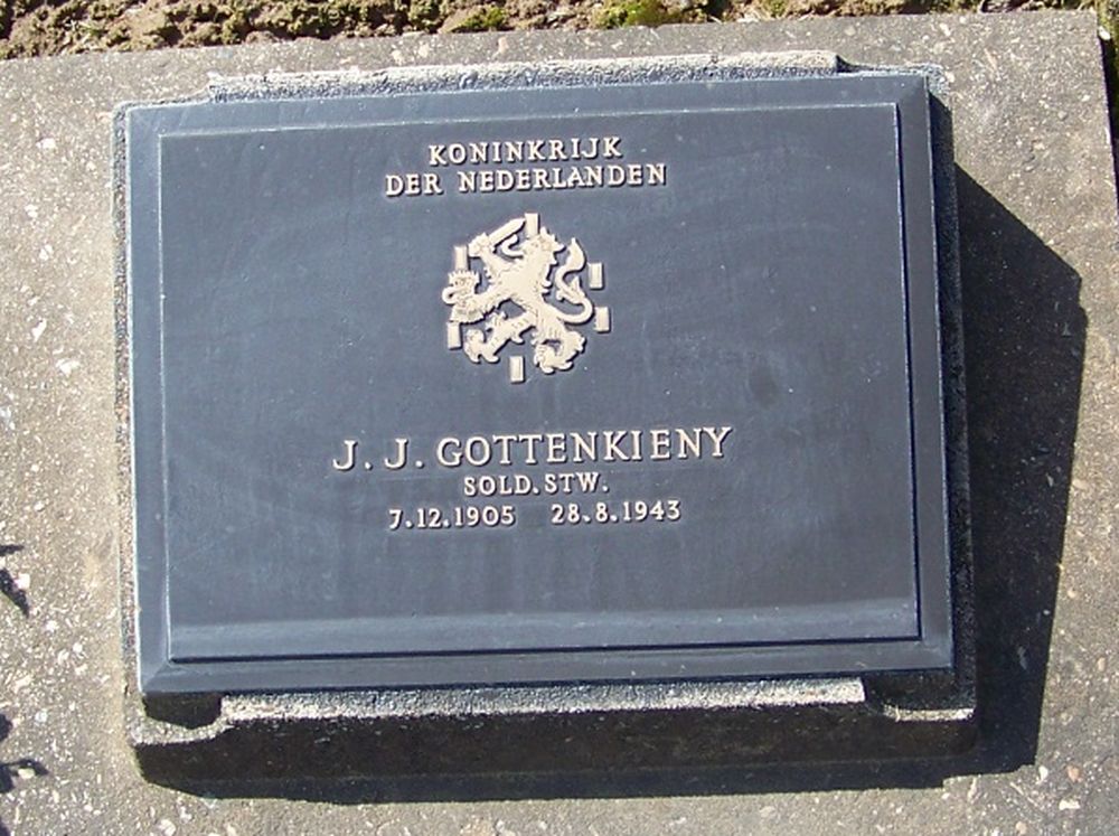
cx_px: 560
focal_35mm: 36
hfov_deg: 51.4
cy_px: 418
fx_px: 1162
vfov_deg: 39.6
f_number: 2.8
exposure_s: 1/500
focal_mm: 5.85
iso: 64
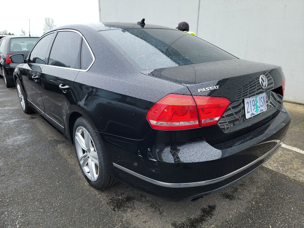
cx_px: 152
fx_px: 211
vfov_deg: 56.8
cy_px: 114
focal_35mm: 24
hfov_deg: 71.6
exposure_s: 1/227
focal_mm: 6.7
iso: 50
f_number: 1.8
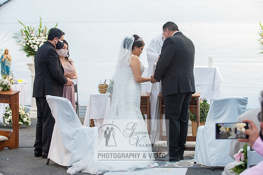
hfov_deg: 22.8
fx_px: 651
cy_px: 88
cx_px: 132
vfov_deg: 15.3
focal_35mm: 89
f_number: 6.3
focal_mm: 86
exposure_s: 1/125
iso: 800
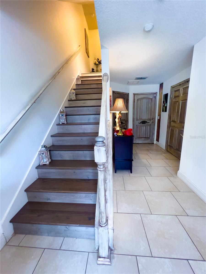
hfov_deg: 89.9
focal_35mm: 13
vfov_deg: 106.2
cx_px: 103
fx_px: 103
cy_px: 137
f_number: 1.8
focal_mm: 1.57
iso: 400
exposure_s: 1/60
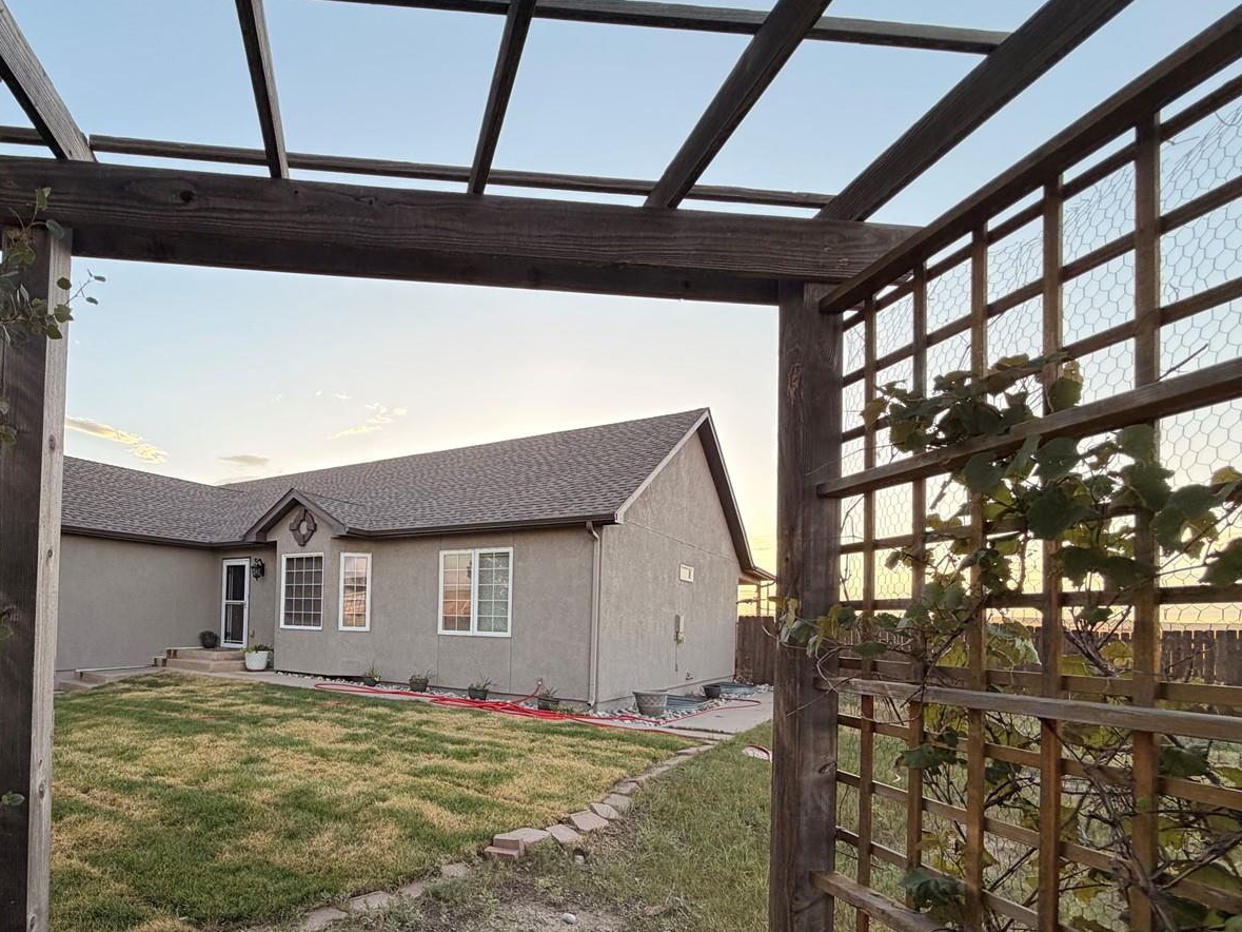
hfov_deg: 82.3
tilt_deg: +2.7
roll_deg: -1.6
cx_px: 433
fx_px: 682
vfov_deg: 66.9
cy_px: 618
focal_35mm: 19
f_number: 2.2
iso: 50
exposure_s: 1/190
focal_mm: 2.22
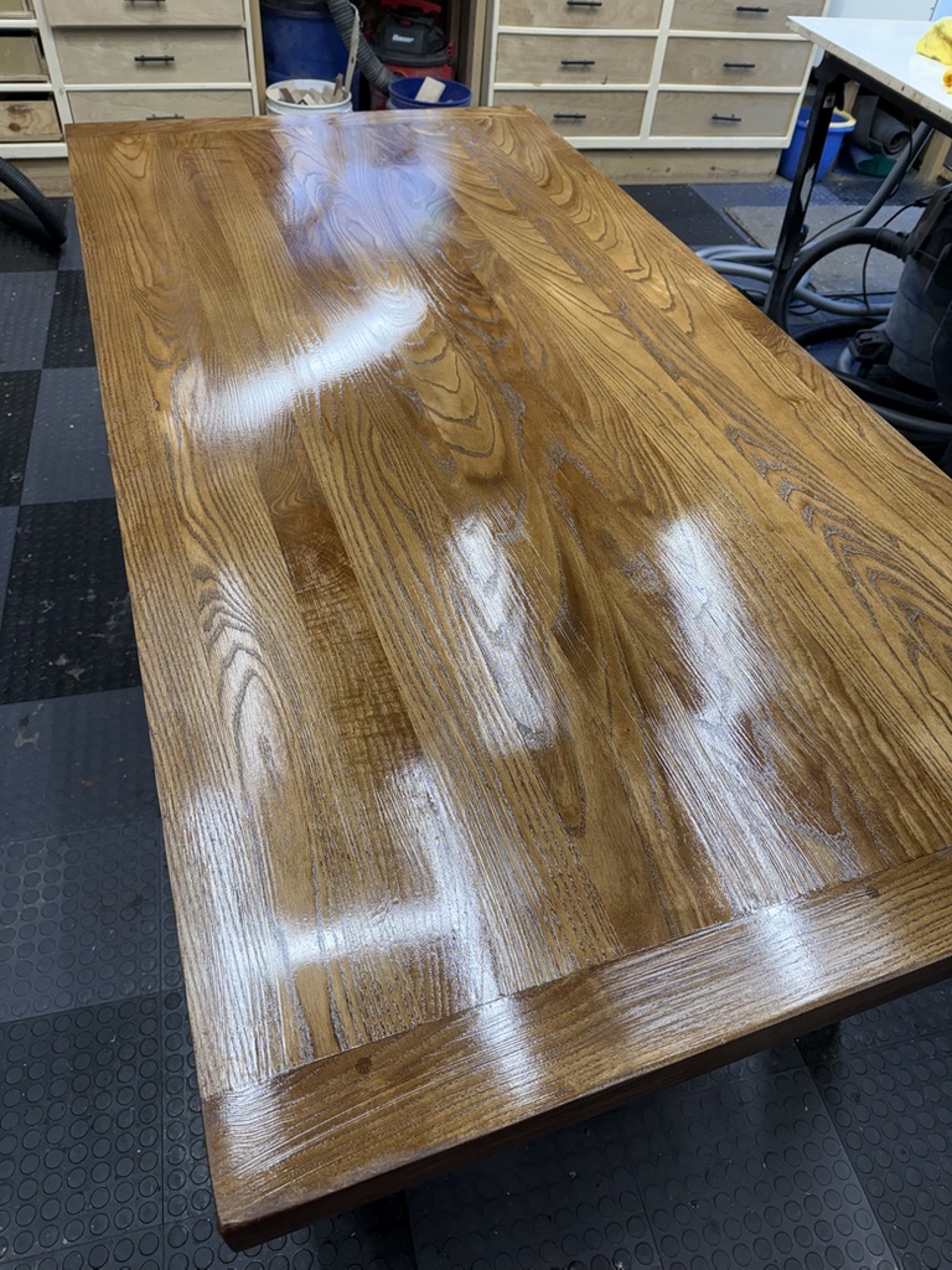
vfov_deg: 71.6
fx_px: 880
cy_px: 635
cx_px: 476
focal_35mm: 24
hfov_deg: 56.8
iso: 50
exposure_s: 1/124
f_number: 1.78
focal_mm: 6.76
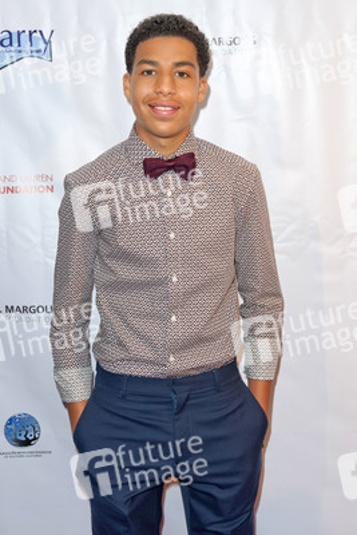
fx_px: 743
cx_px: 178
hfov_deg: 27.0
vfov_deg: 39.6
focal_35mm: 50
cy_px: 268
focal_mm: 50
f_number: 5.6
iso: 500
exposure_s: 1/320
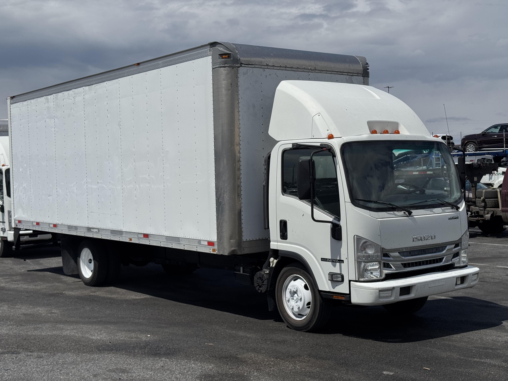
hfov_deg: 39.7
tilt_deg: +0.8
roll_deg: -0.6
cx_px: 254
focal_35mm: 48
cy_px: 190
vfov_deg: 30.3
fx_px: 704
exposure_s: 1/12500
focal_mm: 6.76
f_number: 1.78
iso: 80
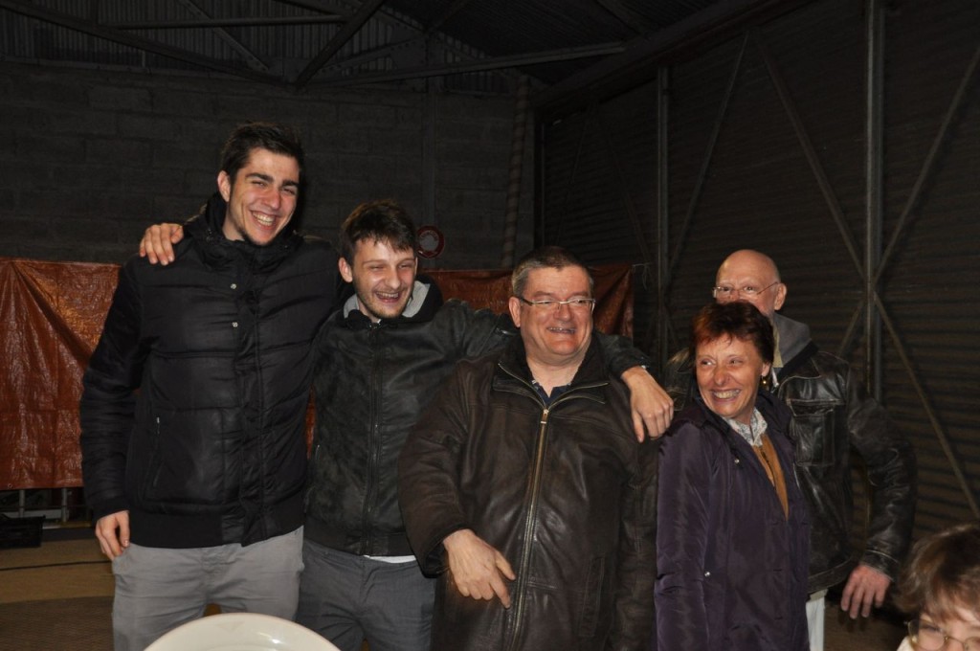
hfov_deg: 43.7
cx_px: 490
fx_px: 1223
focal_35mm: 45
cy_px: 326
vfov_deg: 29.8
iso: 800
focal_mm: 30
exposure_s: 1/60
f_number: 4.2
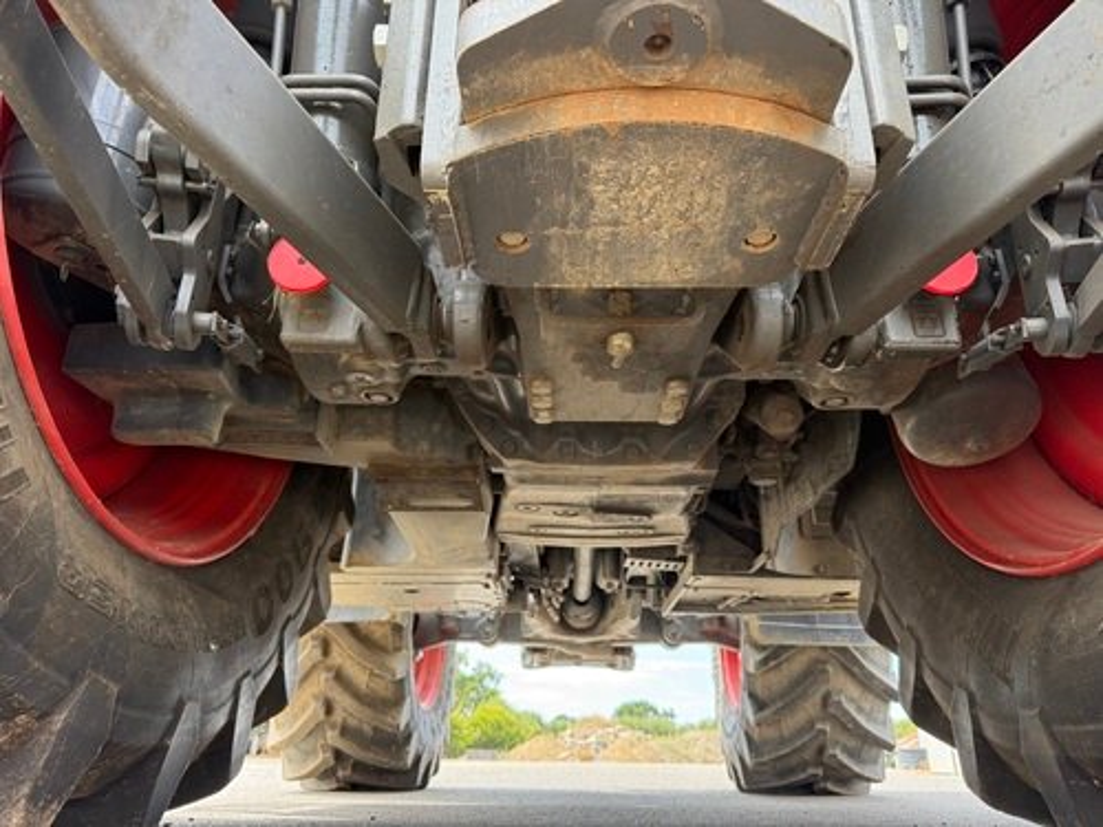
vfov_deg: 56.8
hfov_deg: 71.6
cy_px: 414
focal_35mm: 24
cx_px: 552
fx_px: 765
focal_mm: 6.76
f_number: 1.78
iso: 125
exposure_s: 1/243
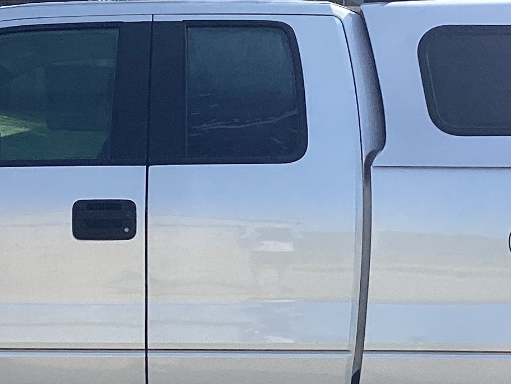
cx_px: 236
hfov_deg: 17.7
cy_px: 276
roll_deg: +0.3
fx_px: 1639
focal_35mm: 111
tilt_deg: -6.4
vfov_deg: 13.3
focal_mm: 3.3
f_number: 2.4
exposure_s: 1/1006
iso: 25
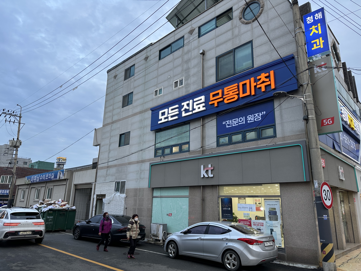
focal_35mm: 24
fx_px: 250
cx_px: 180
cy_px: 136
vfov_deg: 56.8
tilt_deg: +16.9
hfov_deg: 71.6
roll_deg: -2.3
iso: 64
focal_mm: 6.86
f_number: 1.78
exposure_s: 1/127
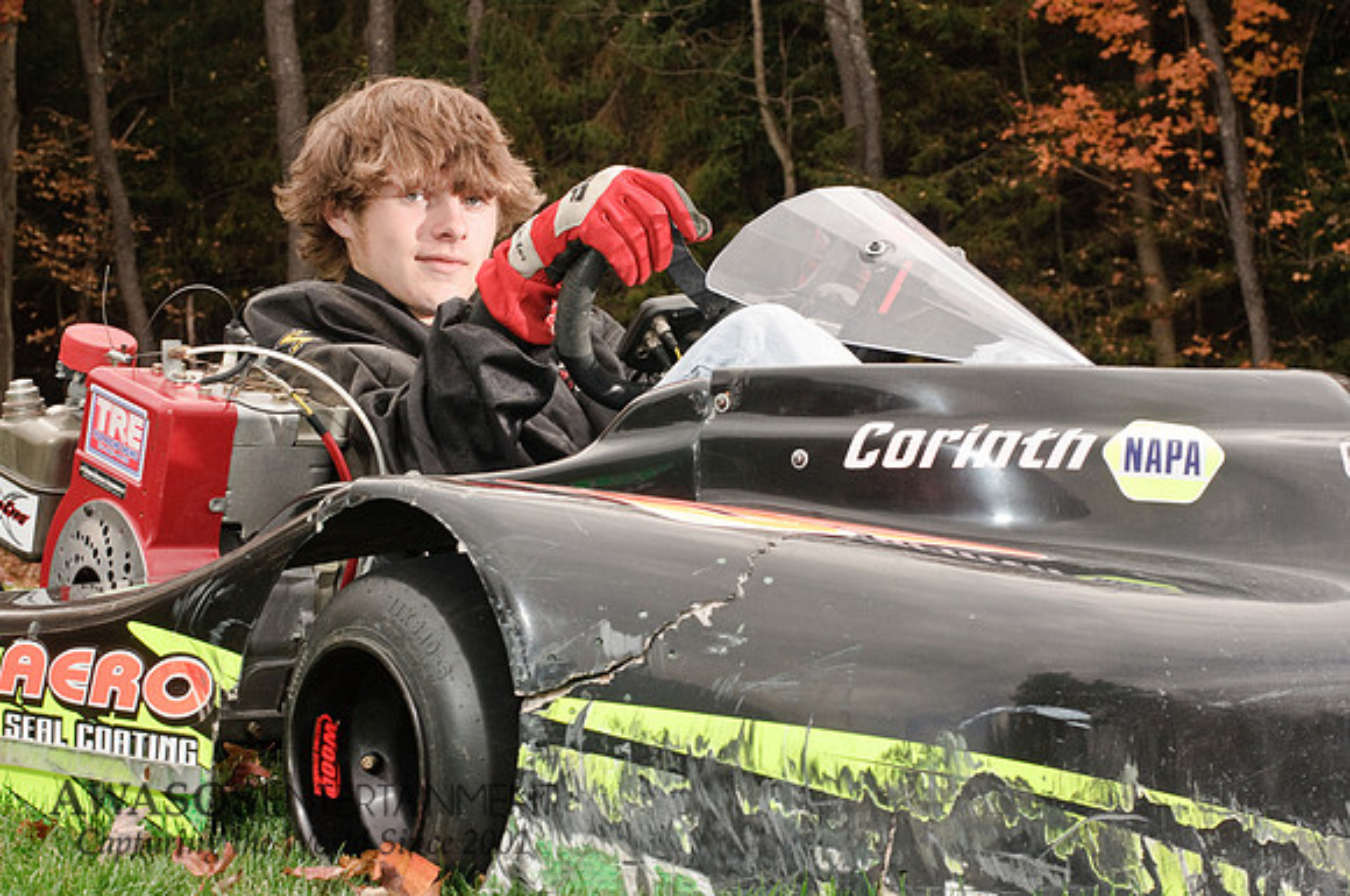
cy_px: 448
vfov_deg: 18.1
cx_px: 675
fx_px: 2809
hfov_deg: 27.0
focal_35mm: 75
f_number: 11
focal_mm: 50
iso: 800
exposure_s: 1/100
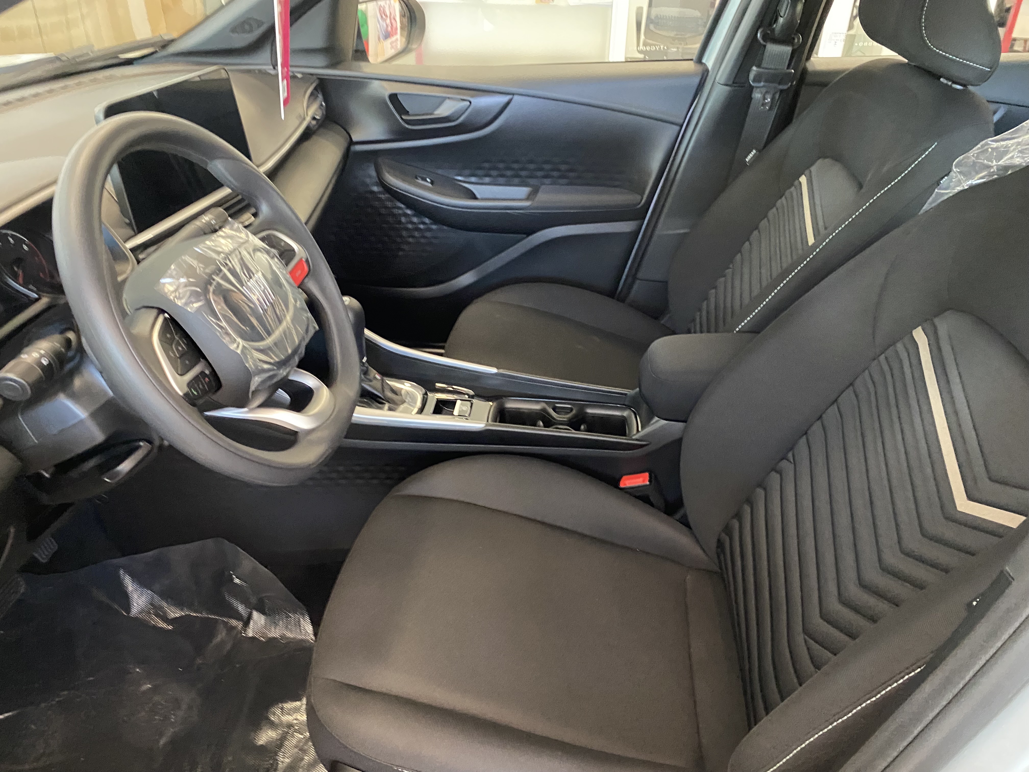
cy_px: 386
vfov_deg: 53.1
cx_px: 514
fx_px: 773
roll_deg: +1.8
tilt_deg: -31.3
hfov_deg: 67.3
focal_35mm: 26
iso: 800
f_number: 1.8
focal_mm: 4.25
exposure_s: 1/30
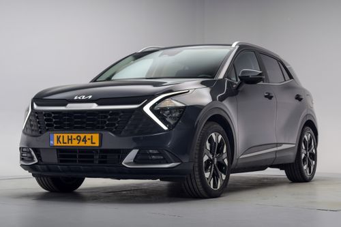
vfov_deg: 27.0
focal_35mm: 50
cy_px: 114
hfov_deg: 39.6
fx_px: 473
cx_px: 170
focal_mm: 50
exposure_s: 1/13
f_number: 4
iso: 100
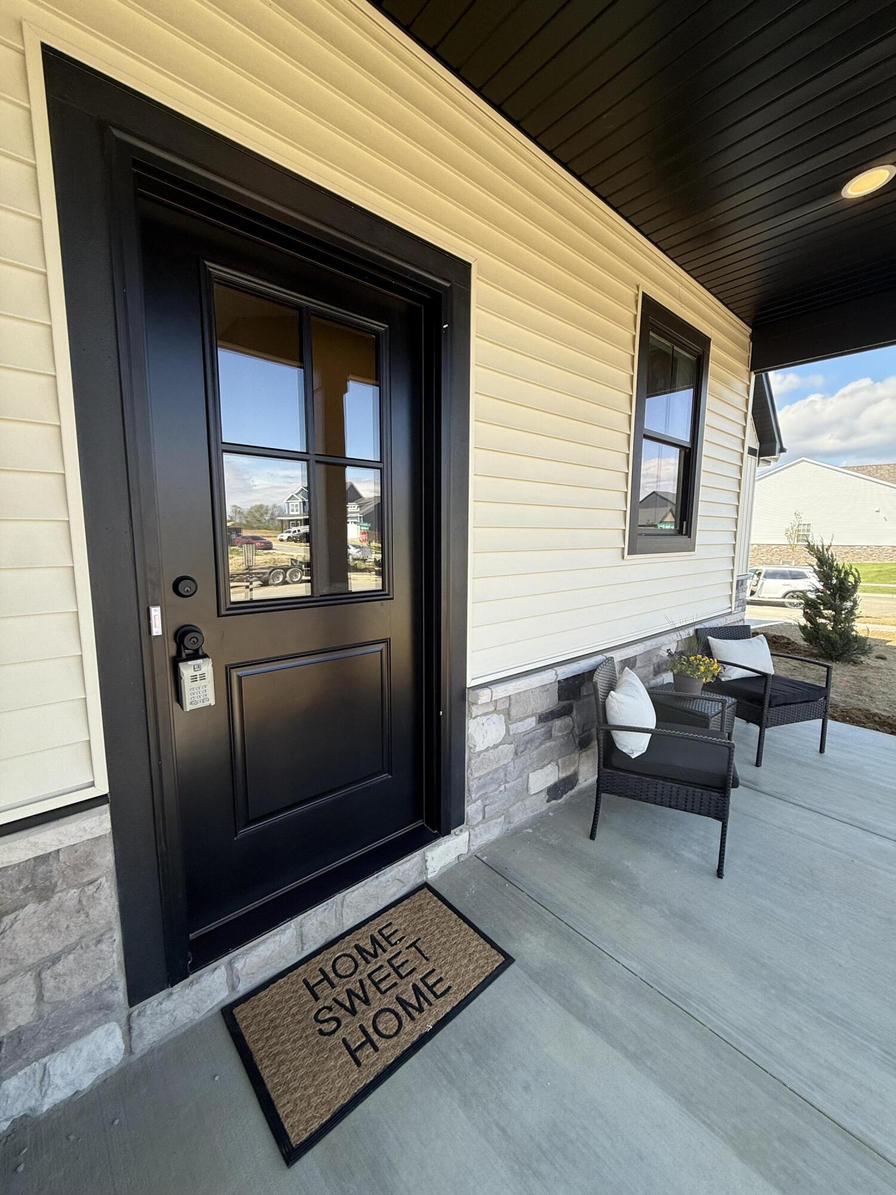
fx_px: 483
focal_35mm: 14
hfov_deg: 85.7
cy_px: 598
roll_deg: -0.9
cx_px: 448
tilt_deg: -7.4
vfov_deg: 102.1
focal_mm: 2.22
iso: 50
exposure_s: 1/424
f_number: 2.2
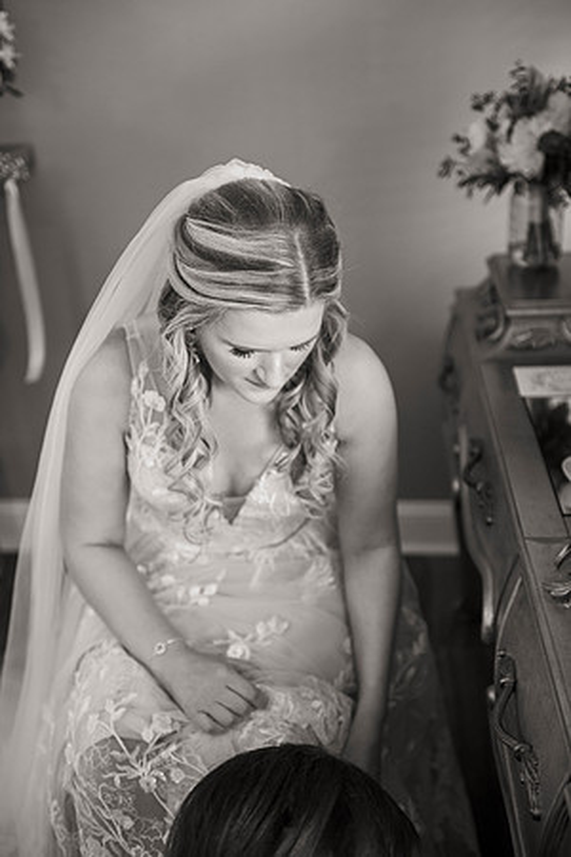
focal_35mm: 48
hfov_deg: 28.1
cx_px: 286
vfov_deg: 41.1
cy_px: 428
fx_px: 1142
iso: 1000
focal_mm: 48
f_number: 2.8
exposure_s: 1/125
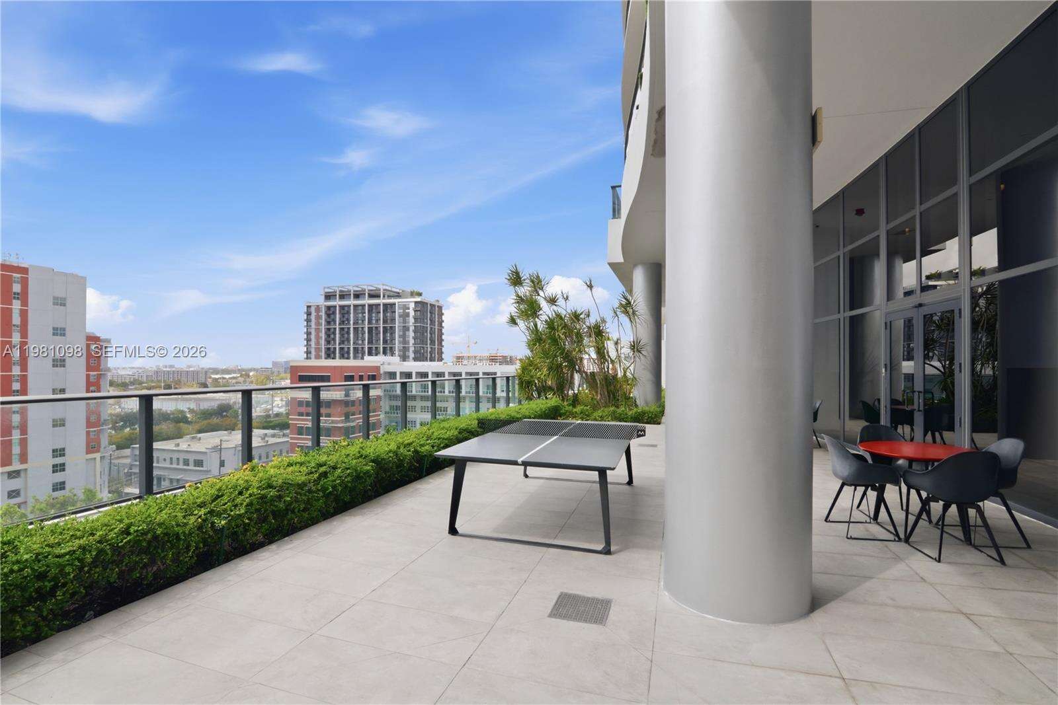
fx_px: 470
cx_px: 529
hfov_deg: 96.7
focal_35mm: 16
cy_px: 352
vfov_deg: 73.8
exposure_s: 1/160
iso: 320
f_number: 18
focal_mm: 16
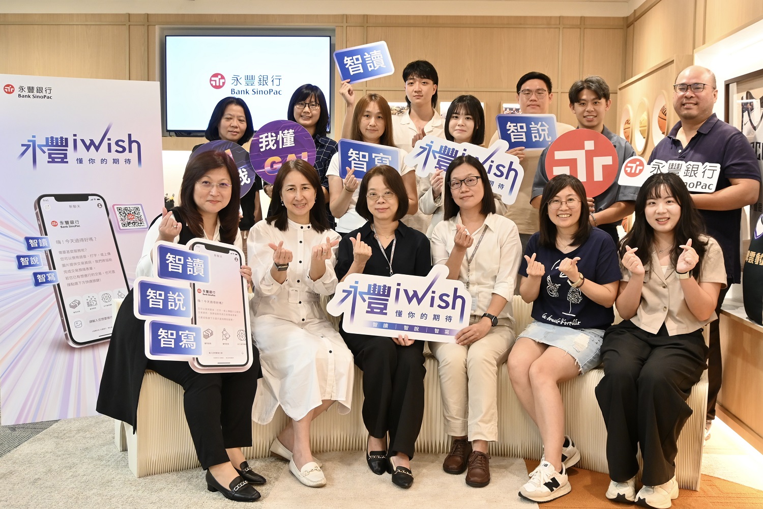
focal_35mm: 33
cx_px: 382
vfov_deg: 40.0
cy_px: 254
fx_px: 699
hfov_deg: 57.2
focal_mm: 22
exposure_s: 1/40
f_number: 4
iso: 640
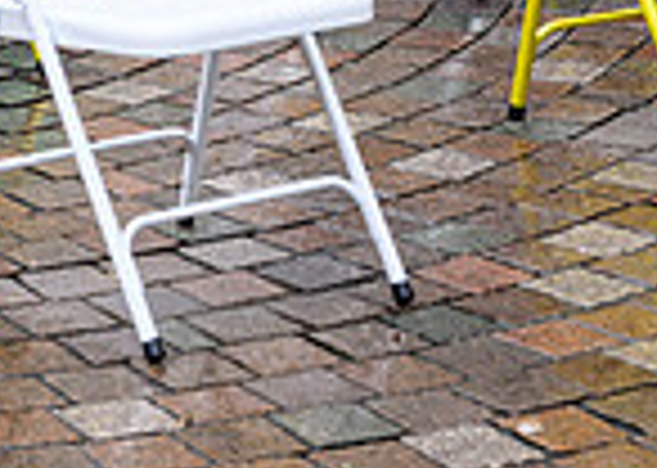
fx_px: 3449
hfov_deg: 10.2
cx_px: -565
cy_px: -512
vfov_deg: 7.4
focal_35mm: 185
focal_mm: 36
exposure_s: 1/320
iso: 500
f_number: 5.6
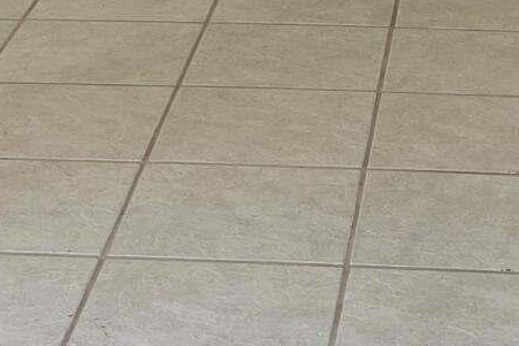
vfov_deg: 8.2
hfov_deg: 12.9
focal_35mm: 159
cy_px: -330
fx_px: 2293
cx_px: 331
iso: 80
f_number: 1.7
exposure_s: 1/180
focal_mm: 6.3
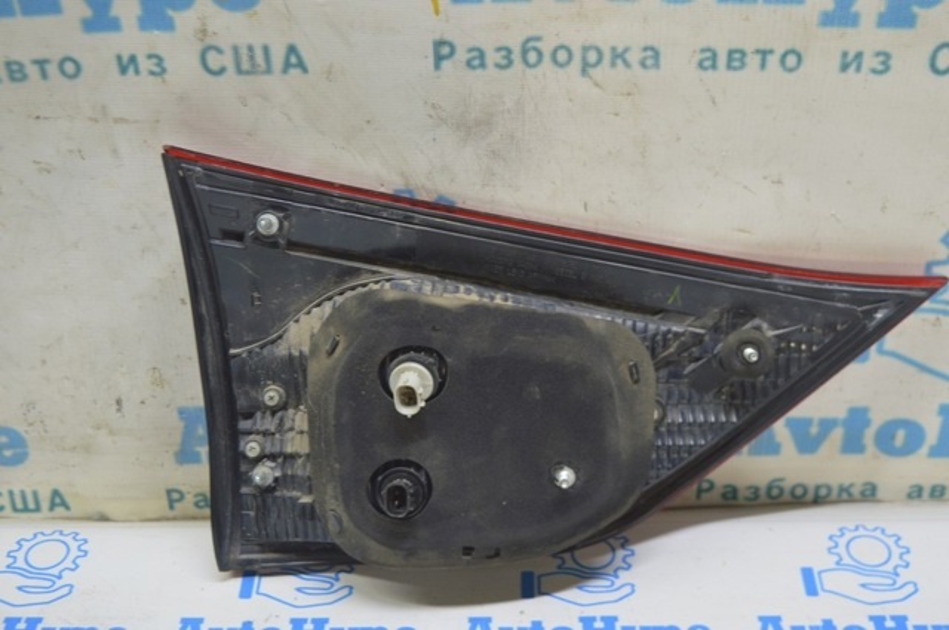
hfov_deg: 38.9
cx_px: 474
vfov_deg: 26.4
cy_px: 315
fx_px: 1343
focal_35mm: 51
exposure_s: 1/20
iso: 400
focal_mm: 34
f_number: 5.6
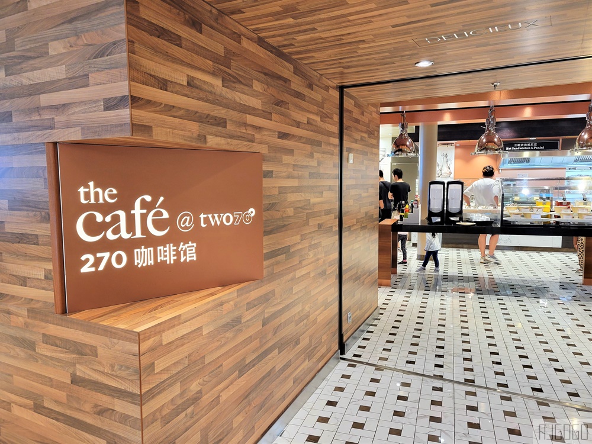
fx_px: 445
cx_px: 296
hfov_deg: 67.3
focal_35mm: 26
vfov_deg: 53.1
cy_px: 222
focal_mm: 5.4
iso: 160
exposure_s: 1/48
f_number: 1.8
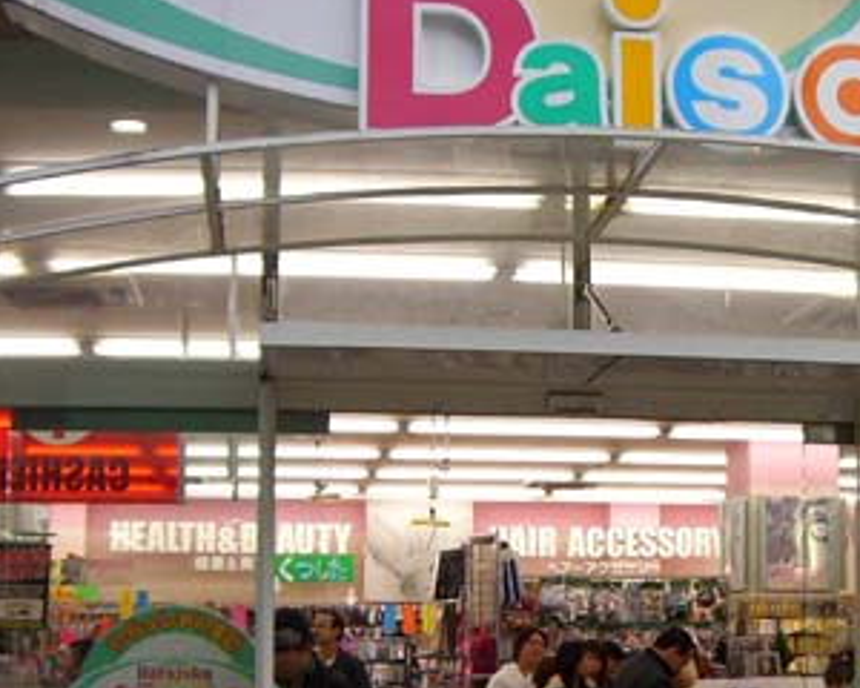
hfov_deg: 27.9
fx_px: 1731
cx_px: 505
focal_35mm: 68
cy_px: 532
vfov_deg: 22.2
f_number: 2.7
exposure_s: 1/100
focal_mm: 6.2
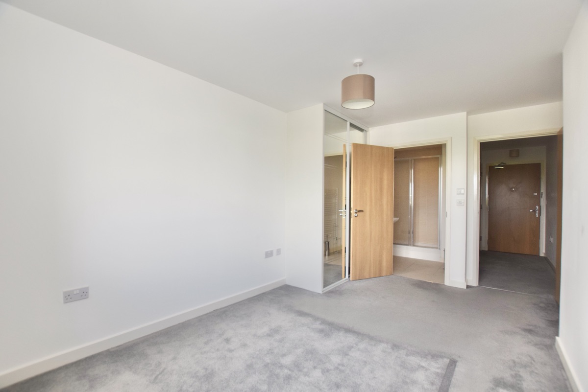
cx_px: 294
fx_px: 245
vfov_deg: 77.4
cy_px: 196
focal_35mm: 15
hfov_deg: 100.4
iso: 640
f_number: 5.6
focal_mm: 10
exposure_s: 1/125
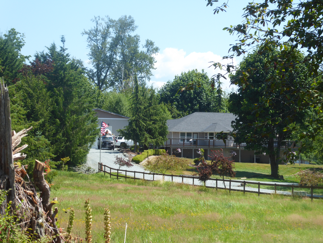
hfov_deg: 13.2
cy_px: 122
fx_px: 1400
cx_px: 162
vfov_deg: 9.9
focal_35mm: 150
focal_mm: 24.2
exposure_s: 1/160
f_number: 5.3
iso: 80
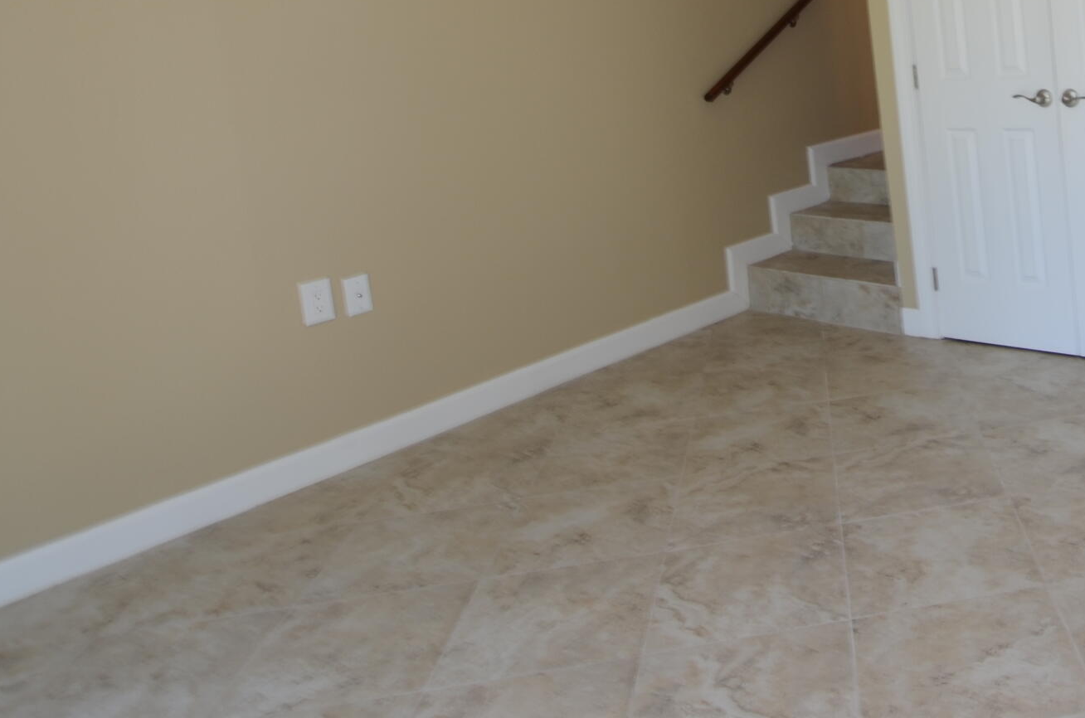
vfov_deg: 31.9
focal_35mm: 40
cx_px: 961
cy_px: 63
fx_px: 1190
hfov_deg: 44.9
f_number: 4
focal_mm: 11.5
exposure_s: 1/60
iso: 100
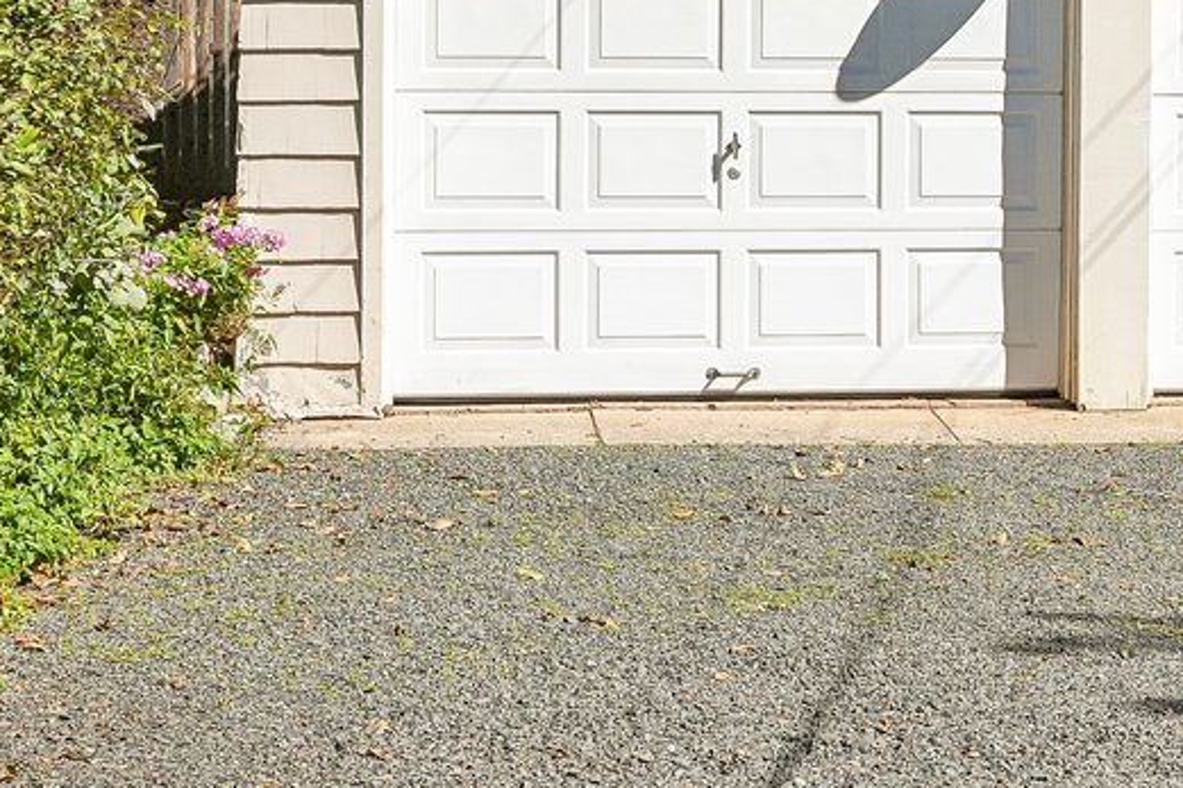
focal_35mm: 110
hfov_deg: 18.3
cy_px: -40
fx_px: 3613
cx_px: 1081
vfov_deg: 12.3
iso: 400
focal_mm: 28
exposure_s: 1/1000
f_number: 8
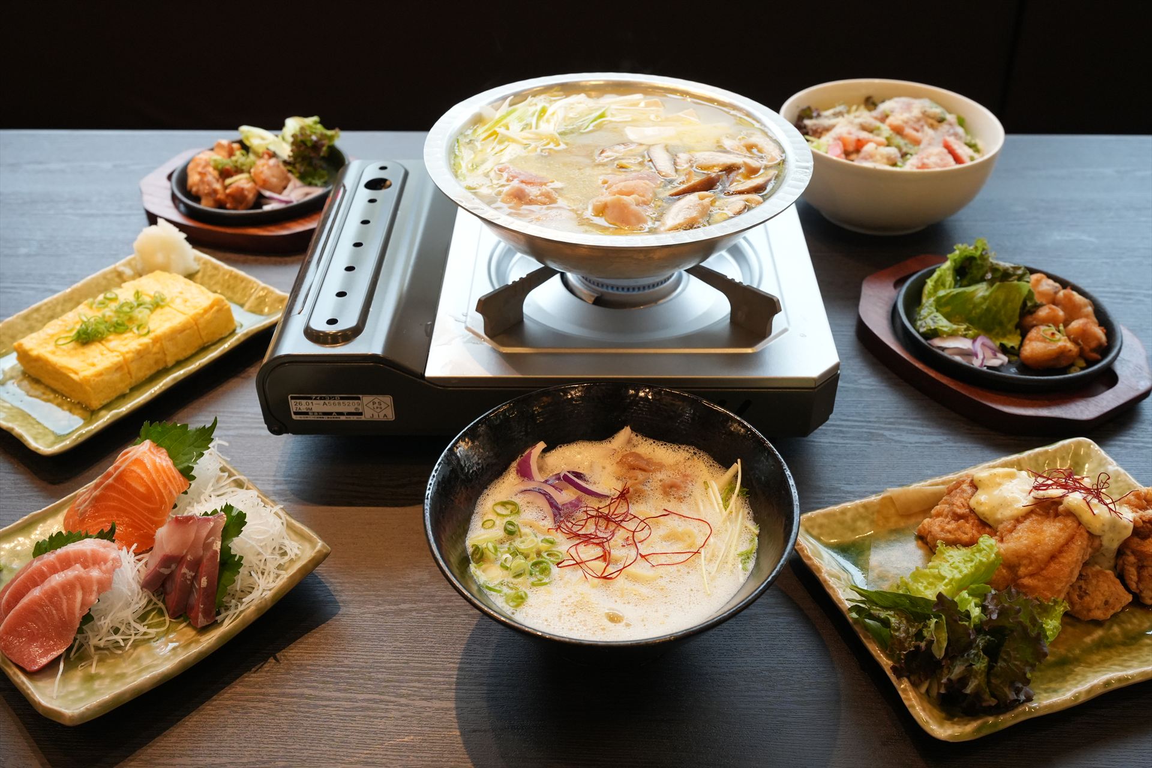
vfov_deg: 37.9
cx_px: 576
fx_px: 1120
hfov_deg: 54.4
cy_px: 384
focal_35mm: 35
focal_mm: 35
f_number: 7.1
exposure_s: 1/100
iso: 3200
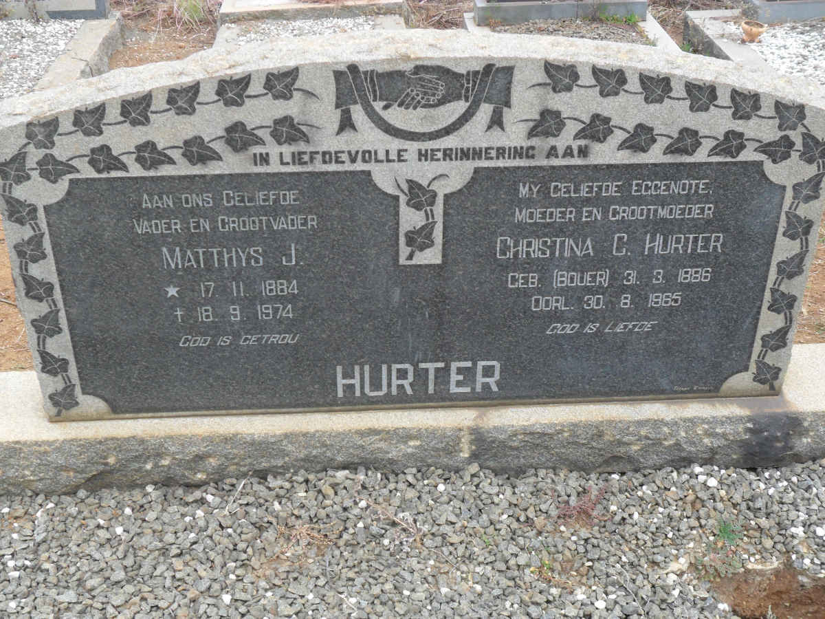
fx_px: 1239
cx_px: 412
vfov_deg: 28.0
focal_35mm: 52
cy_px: 310
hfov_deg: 36.8
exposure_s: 1/90
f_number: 5
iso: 100
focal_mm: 9.3
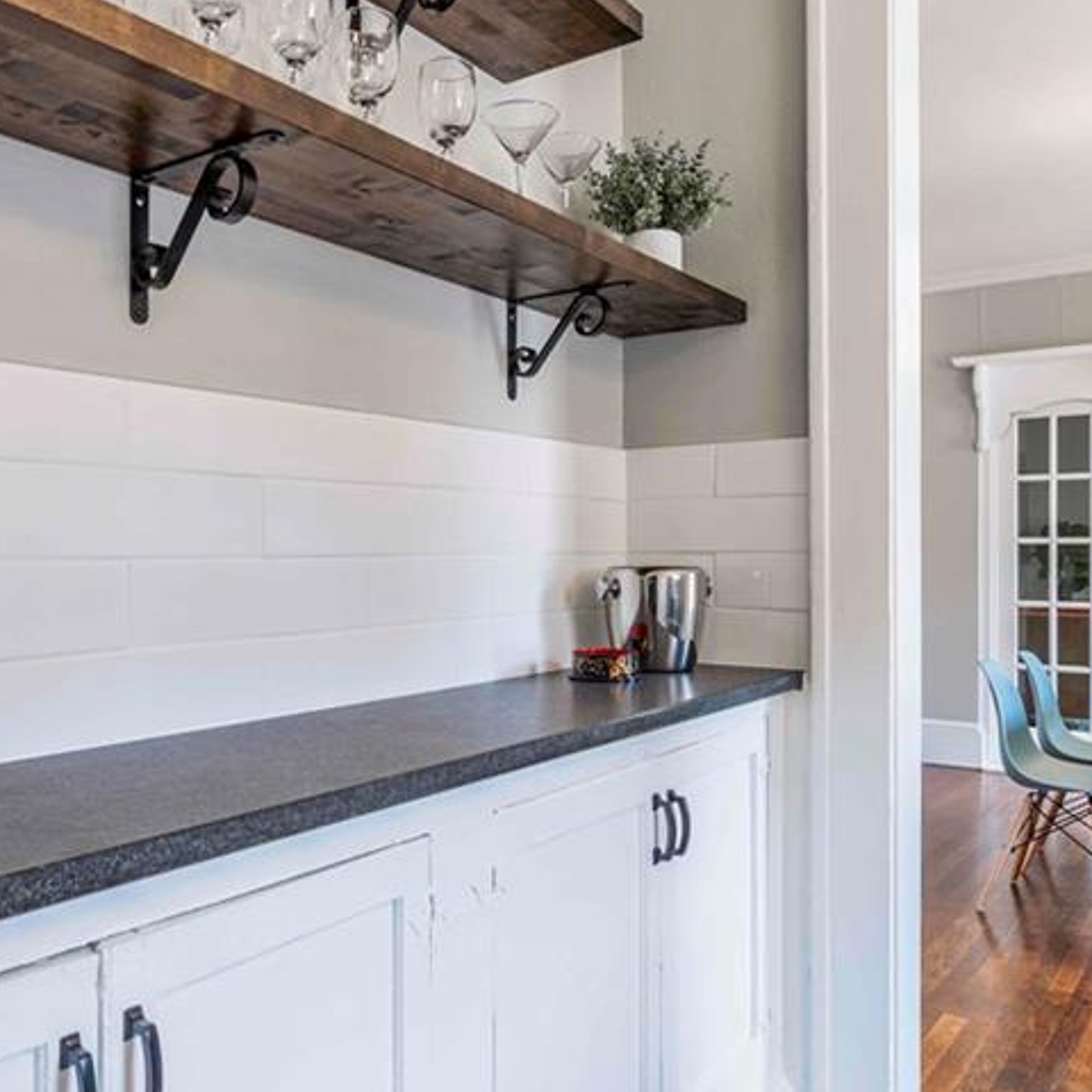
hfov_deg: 54.8
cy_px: 563
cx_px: 389
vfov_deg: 55.6
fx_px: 1035
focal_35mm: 29
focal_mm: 16
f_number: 8
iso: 100
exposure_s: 1/10
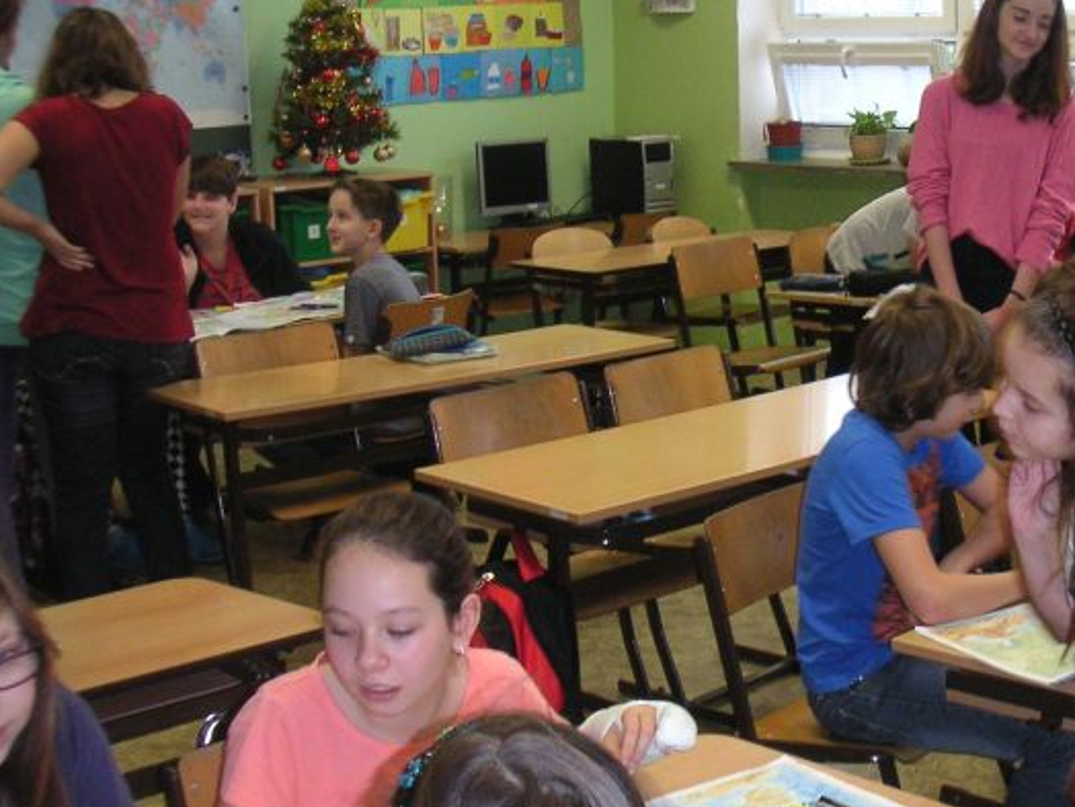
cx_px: 817
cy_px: 370
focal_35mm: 58
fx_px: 1801
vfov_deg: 25.2
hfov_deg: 32.6
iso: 160
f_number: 2.8
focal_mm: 6
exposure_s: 1/45
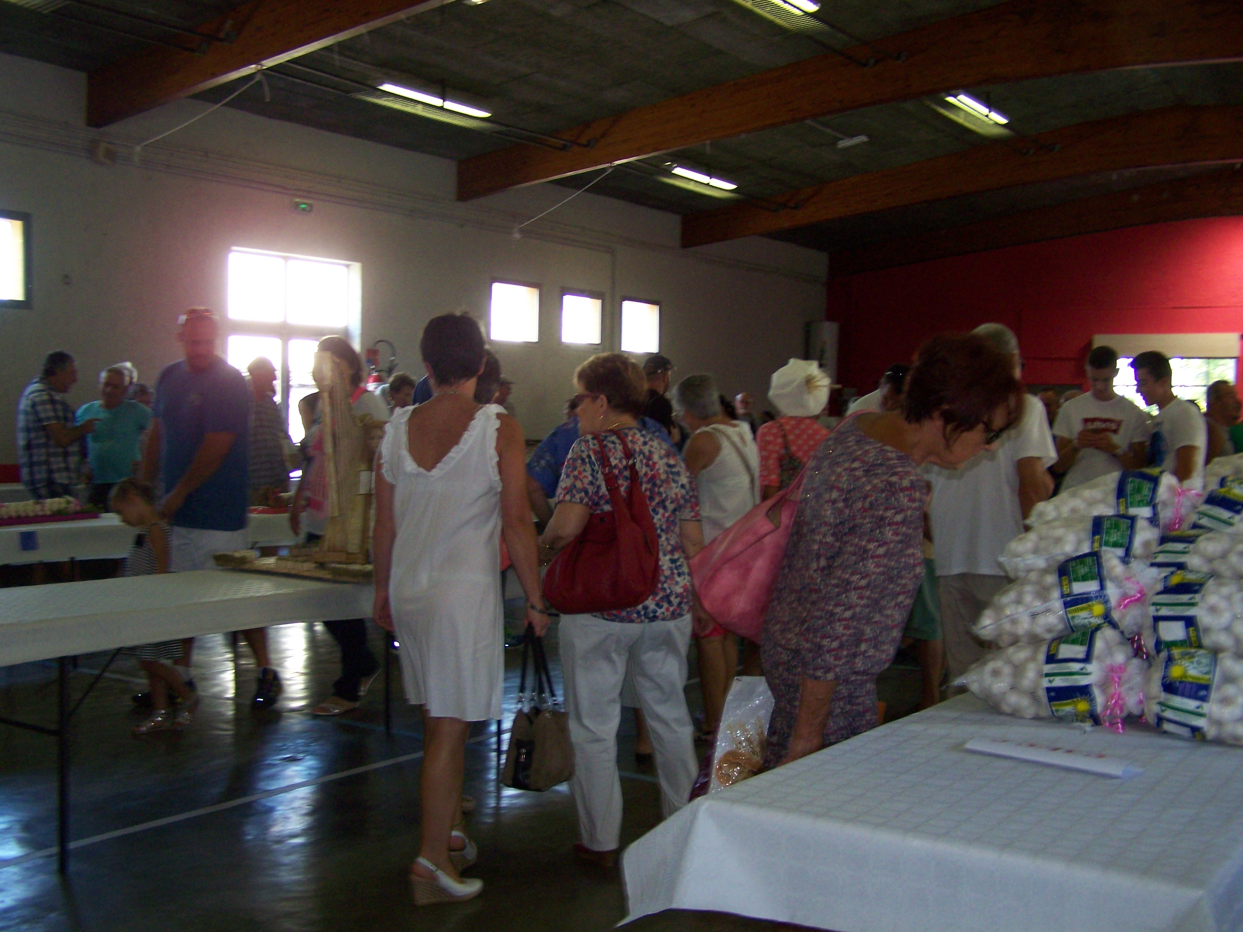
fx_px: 1365
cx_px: 622
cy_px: 466
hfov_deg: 49.0
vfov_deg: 37.7
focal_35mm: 38
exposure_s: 1/60
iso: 160
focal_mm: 6.3
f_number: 2.8
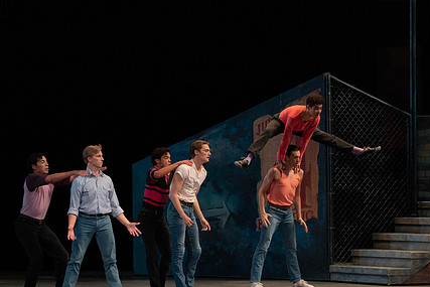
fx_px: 2402
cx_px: 228
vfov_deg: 6.8
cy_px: 162
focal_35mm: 201
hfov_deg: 10.2
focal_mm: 148
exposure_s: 1/400
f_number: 4.5
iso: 3200
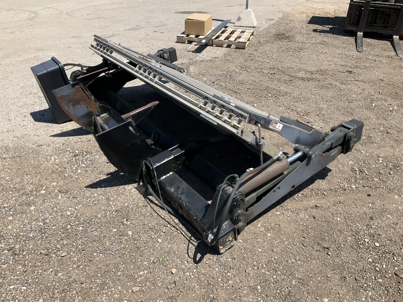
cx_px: 202
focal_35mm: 29
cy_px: 151
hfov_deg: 61.7
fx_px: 338
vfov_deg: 48.2
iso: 25
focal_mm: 3
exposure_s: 1/1377
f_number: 1.8
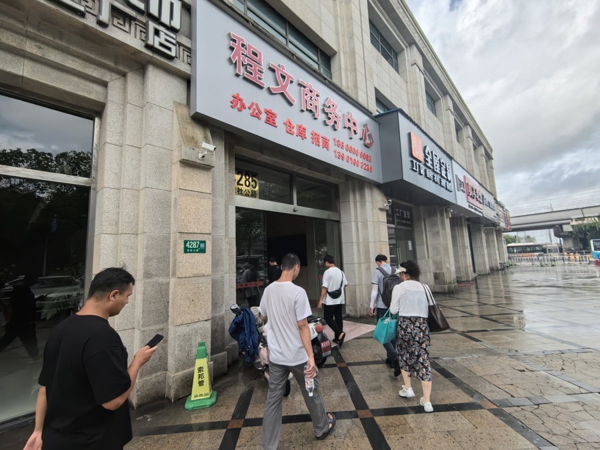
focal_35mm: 15
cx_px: 300
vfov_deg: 81.7
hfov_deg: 98.2
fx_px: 260
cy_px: 225
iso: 50
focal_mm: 1.95
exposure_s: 1/1085
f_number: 2.2
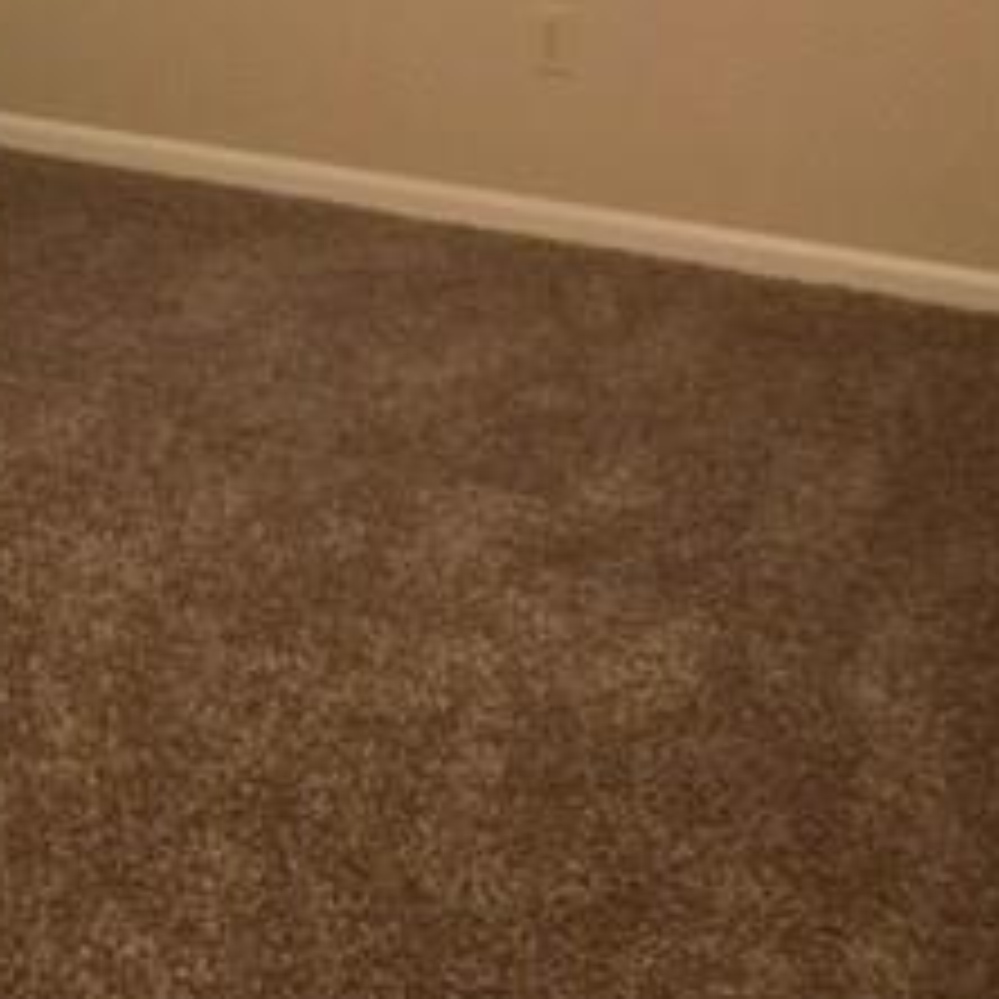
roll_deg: -1.8
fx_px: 2416
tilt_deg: -6.3
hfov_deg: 23.2
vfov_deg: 21.5
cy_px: -230
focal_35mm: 74
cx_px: 297
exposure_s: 1/15
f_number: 2.2
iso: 40
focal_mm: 4.15
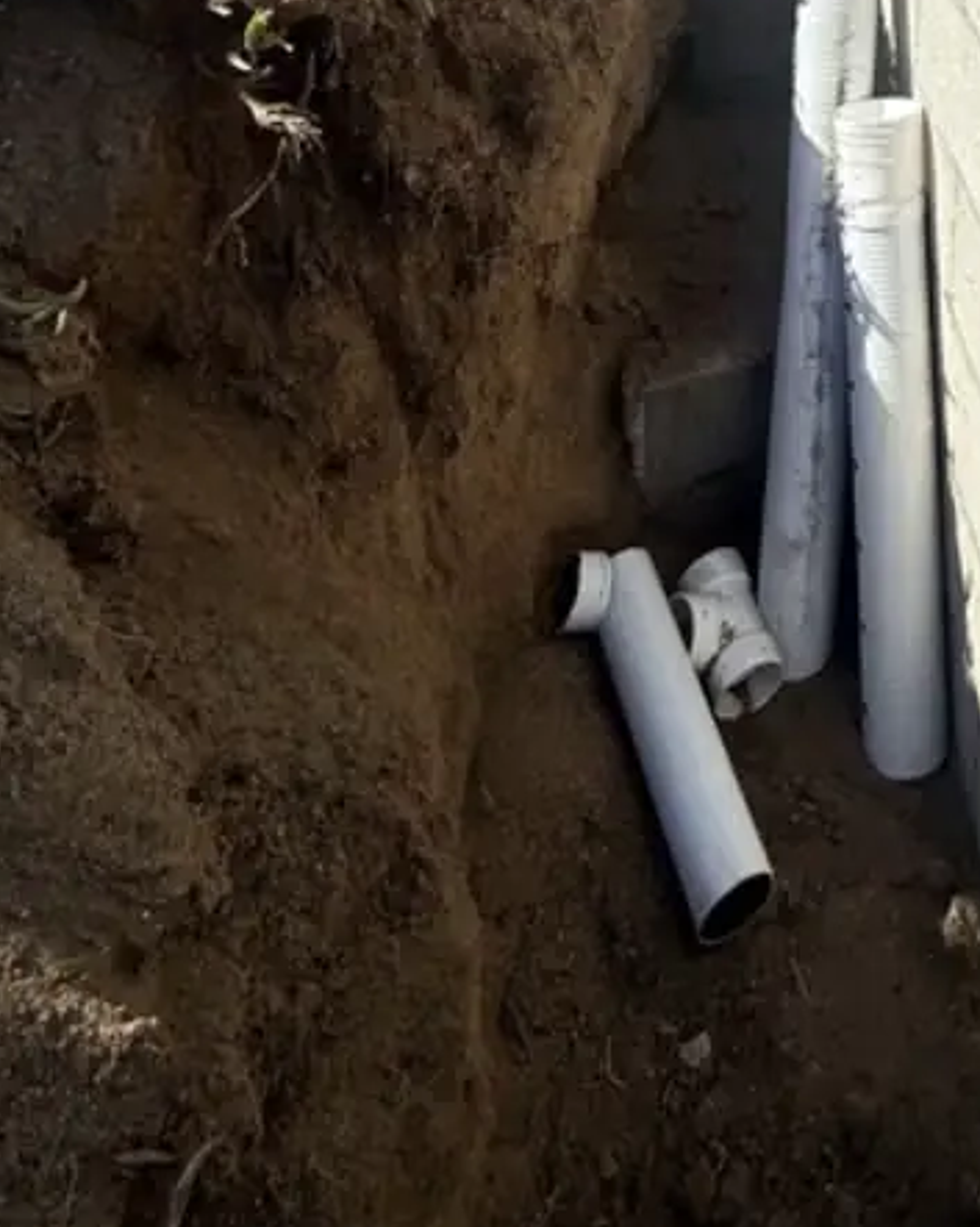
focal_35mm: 33
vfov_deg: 40.4
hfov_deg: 37.6
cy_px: -204
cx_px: 1066
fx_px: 1198
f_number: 2.2
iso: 50
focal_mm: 2.22
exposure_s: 1/2410
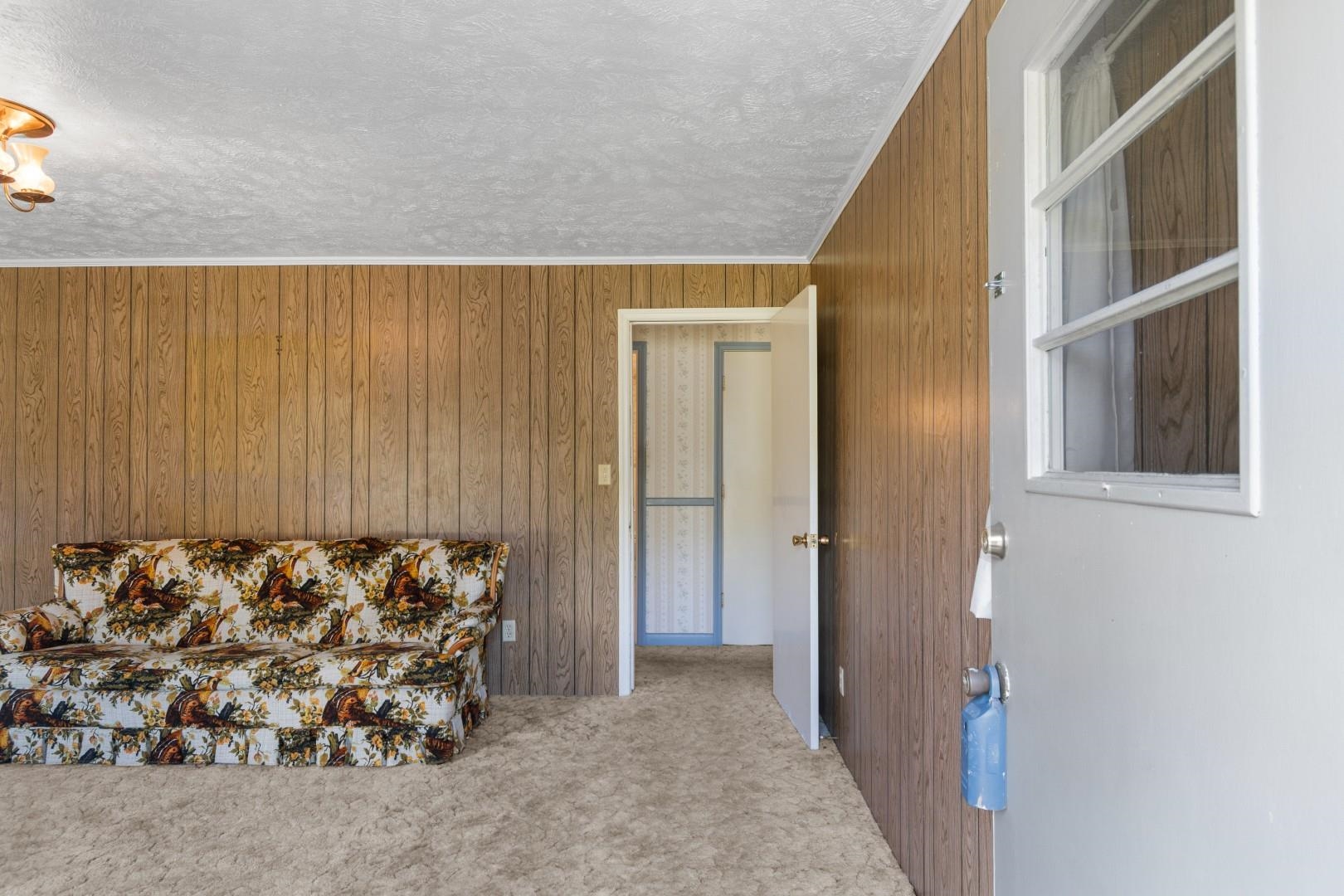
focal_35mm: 21
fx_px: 784
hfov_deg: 81.2
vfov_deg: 59.5
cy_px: 448
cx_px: 672
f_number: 5
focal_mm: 14
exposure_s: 1/6
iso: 100
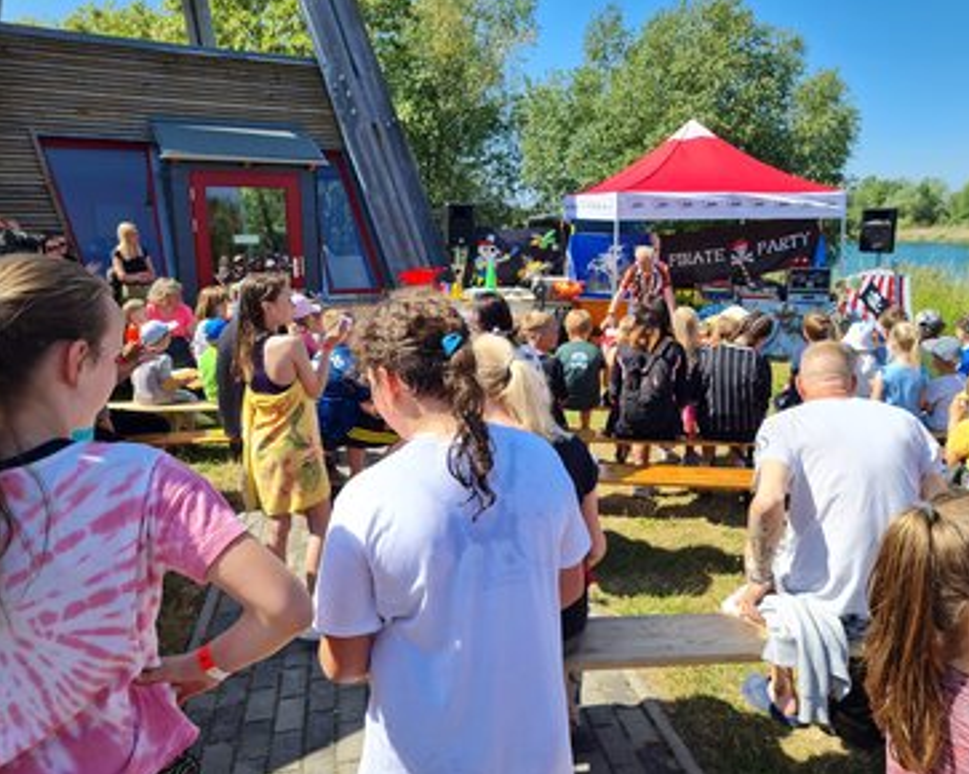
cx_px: 526
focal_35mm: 28
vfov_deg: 51.5
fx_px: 803
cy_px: 379
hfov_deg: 62.1
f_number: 1.8
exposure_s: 1/1340
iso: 50
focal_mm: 5.4
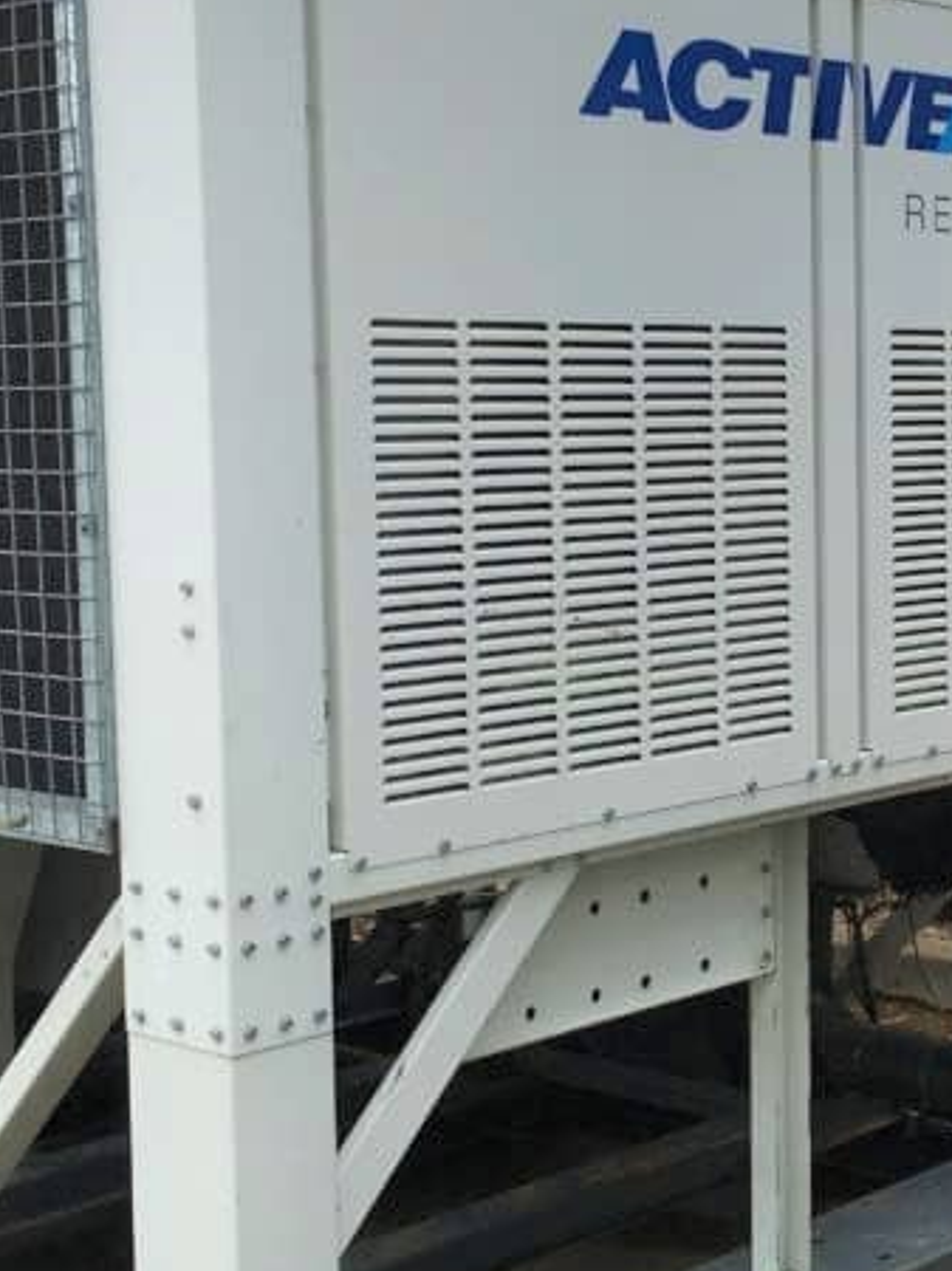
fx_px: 2422
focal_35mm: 66
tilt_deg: -4.8
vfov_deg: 29.4
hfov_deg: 21.7
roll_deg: +2.2
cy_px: 624
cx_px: 850
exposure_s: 1/1923
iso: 25
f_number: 2.2
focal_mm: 4.15
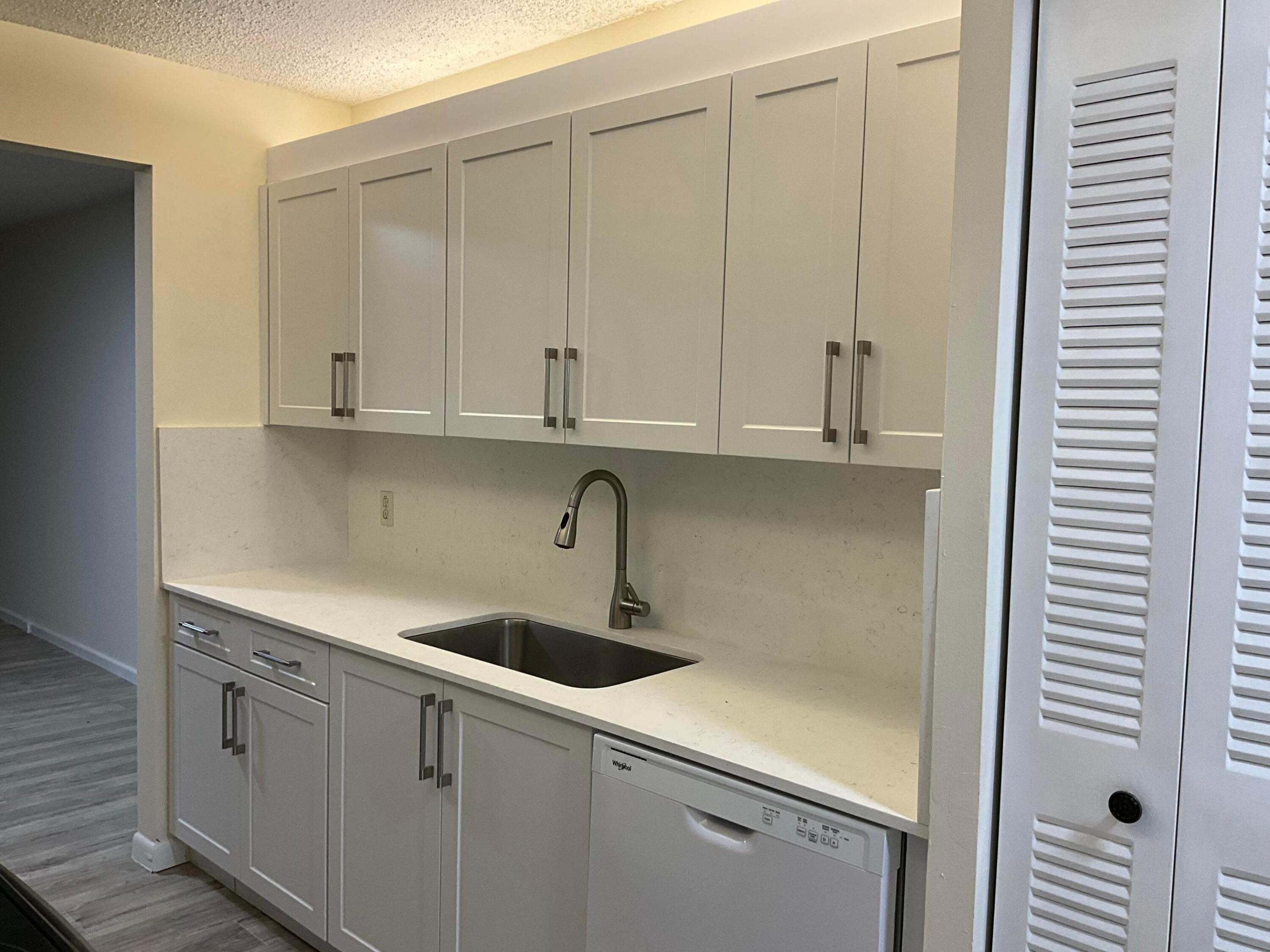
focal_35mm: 29
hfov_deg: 61.7
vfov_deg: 48.2
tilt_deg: -4.4
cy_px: 476
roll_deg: -1.5
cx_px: 635
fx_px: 1064
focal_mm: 3
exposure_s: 1/60
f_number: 1.8
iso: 50
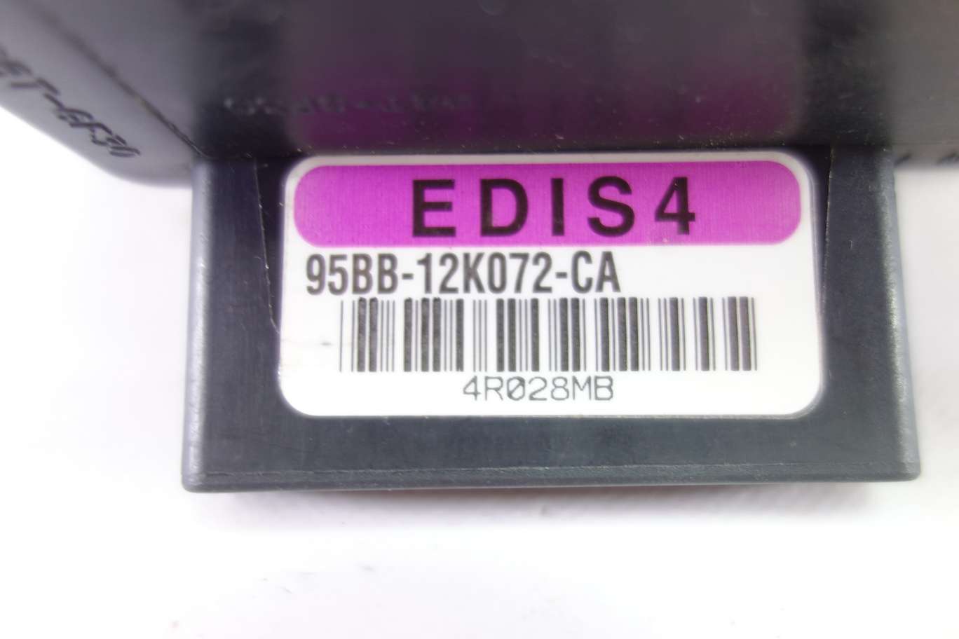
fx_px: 746
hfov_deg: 65.5
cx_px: 480
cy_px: 320
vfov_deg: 46.4
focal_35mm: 28
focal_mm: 10.4
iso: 160
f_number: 2
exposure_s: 1/30
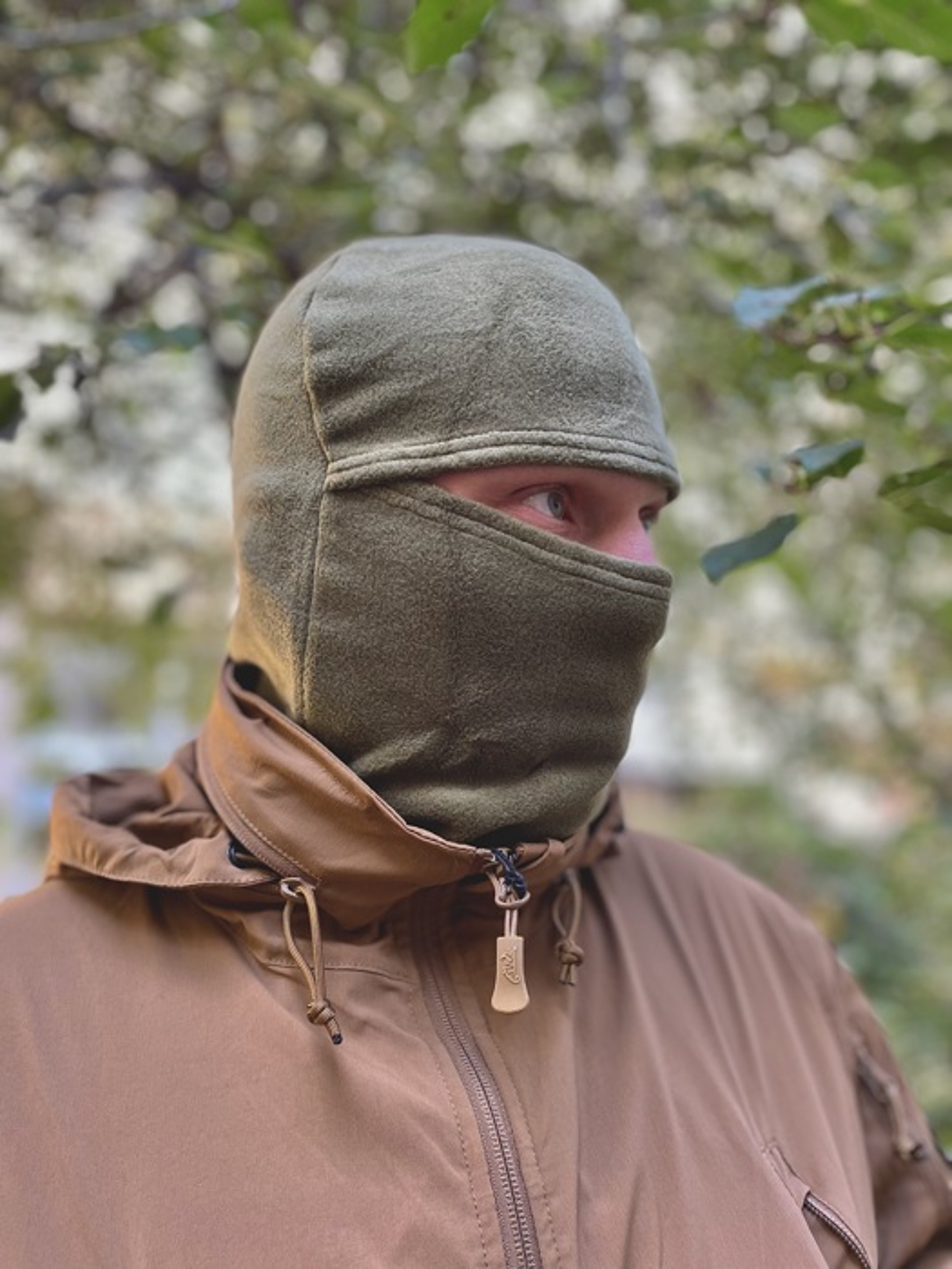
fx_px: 953
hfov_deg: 53.1
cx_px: 476
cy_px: 634
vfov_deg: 67.3
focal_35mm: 26
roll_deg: +3.8
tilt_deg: +13.4
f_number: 1.6
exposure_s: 1/121
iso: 80
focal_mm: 4.2
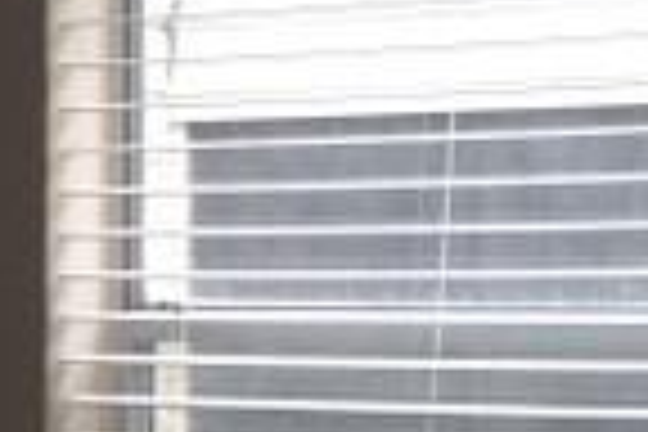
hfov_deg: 9.9
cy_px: 562
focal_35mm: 191
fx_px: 3438
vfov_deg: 7.1
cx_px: -698
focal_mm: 4.12
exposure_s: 1/120
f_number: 2.4
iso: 64
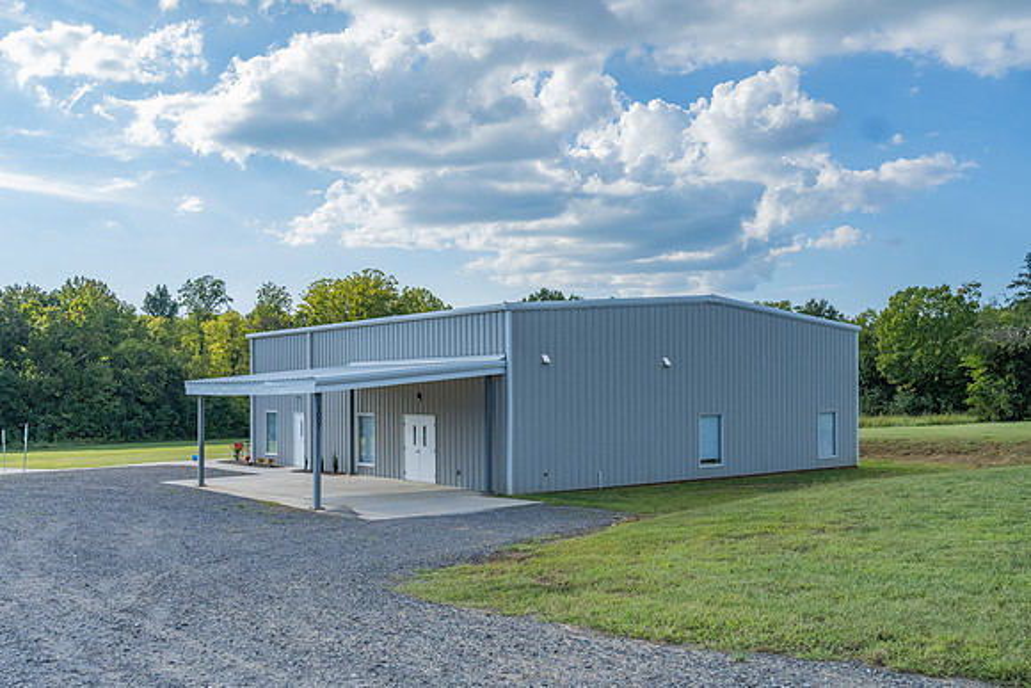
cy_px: 389
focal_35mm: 34
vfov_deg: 38.4
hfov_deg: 55.2
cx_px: 486
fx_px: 985
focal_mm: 29.5
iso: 500
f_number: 3.5
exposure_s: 1/6400
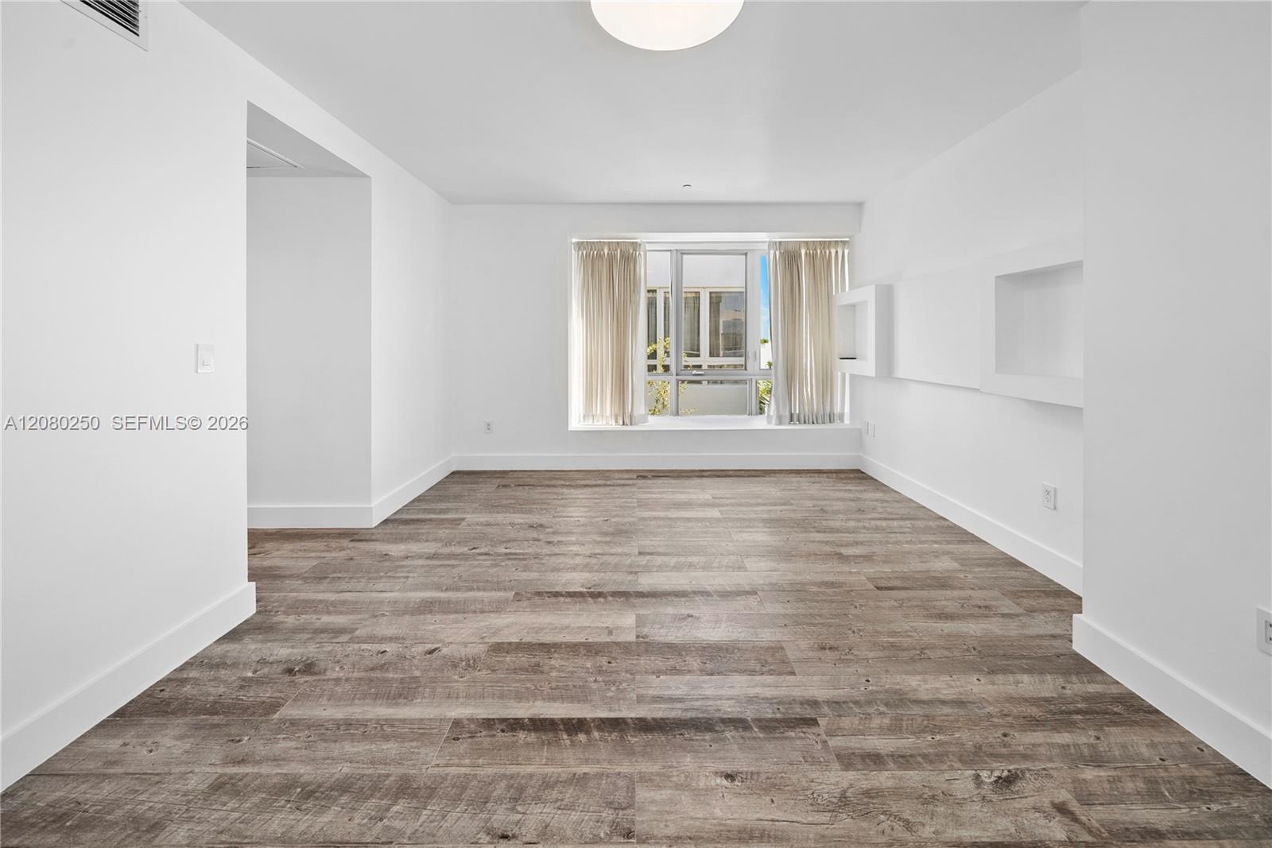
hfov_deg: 112.6
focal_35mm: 12
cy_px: 424
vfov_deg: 90.0
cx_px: 636
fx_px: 424
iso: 400
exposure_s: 1/13
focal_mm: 12
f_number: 8
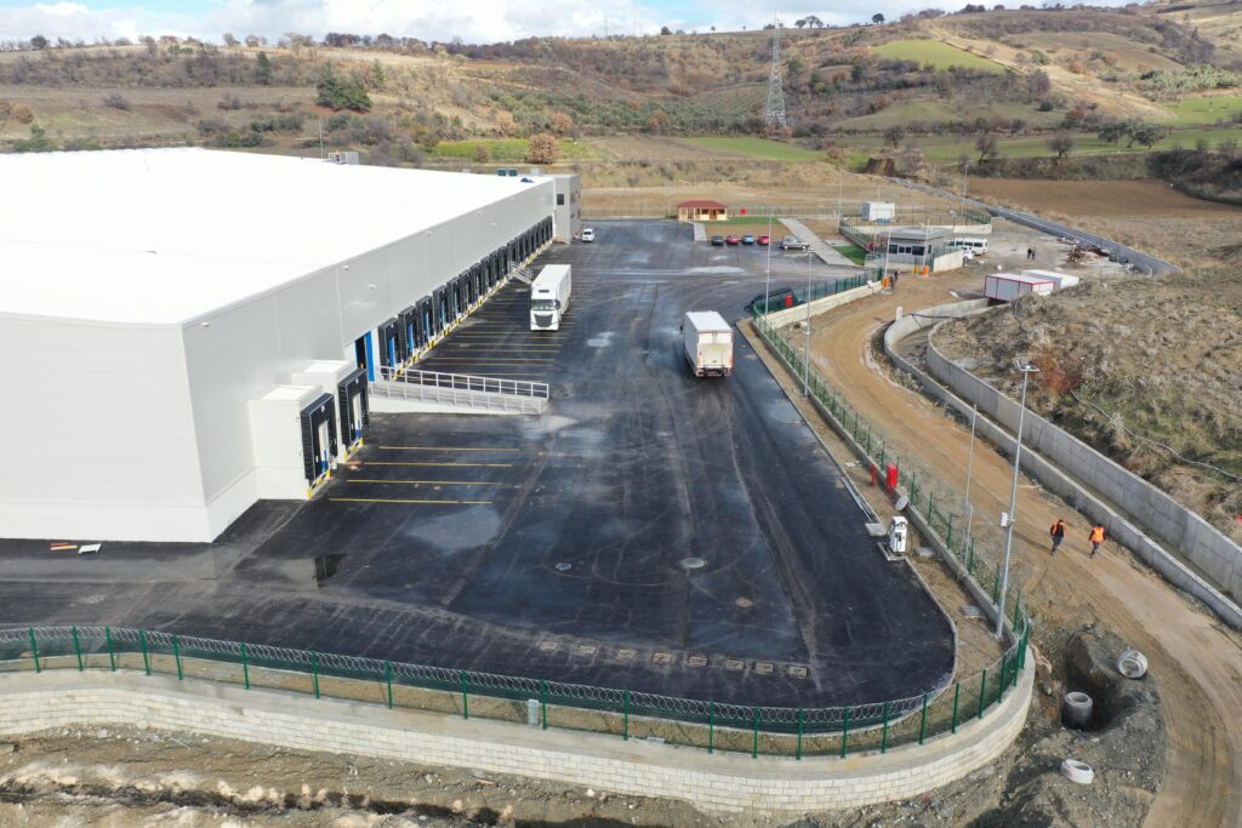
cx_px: 621
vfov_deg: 46.4
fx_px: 966
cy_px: 414
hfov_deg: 65.5
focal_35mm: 28
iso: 100
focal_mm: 10.26
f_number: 5
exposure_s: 1/320
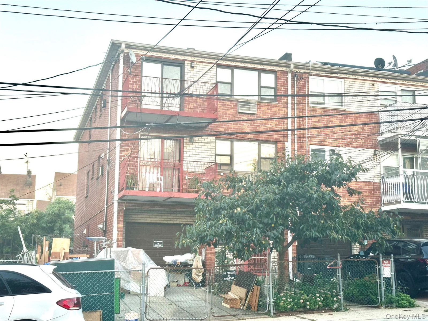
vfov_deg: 30.3
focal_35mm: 48
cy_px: 160
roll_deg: -0.6
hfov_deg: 39.7
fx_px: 593
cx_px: 214
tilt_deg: +10.1
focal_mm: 6.86
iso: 64
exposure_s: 1/115
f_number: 1.78
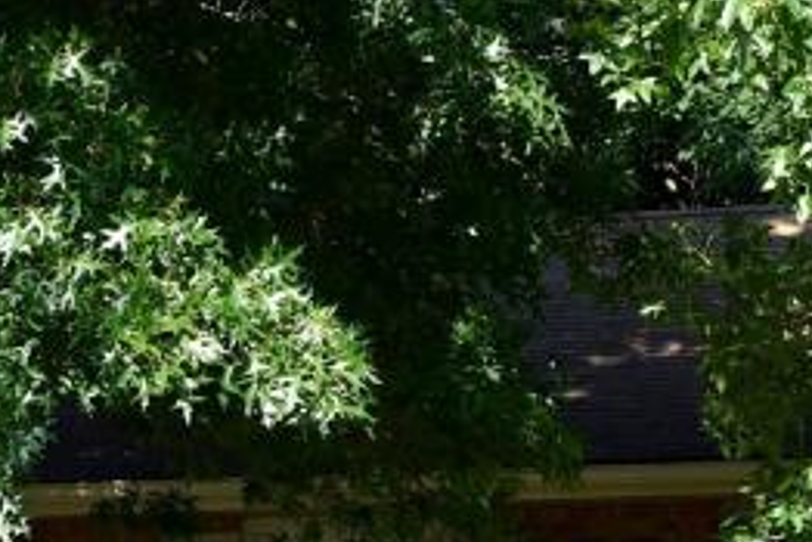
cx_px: -130
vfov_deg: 8.6
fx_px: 3566
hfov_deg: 12.7
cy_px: 739
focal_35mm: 158
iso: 100
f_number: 9
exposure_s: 1/200
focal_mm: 24
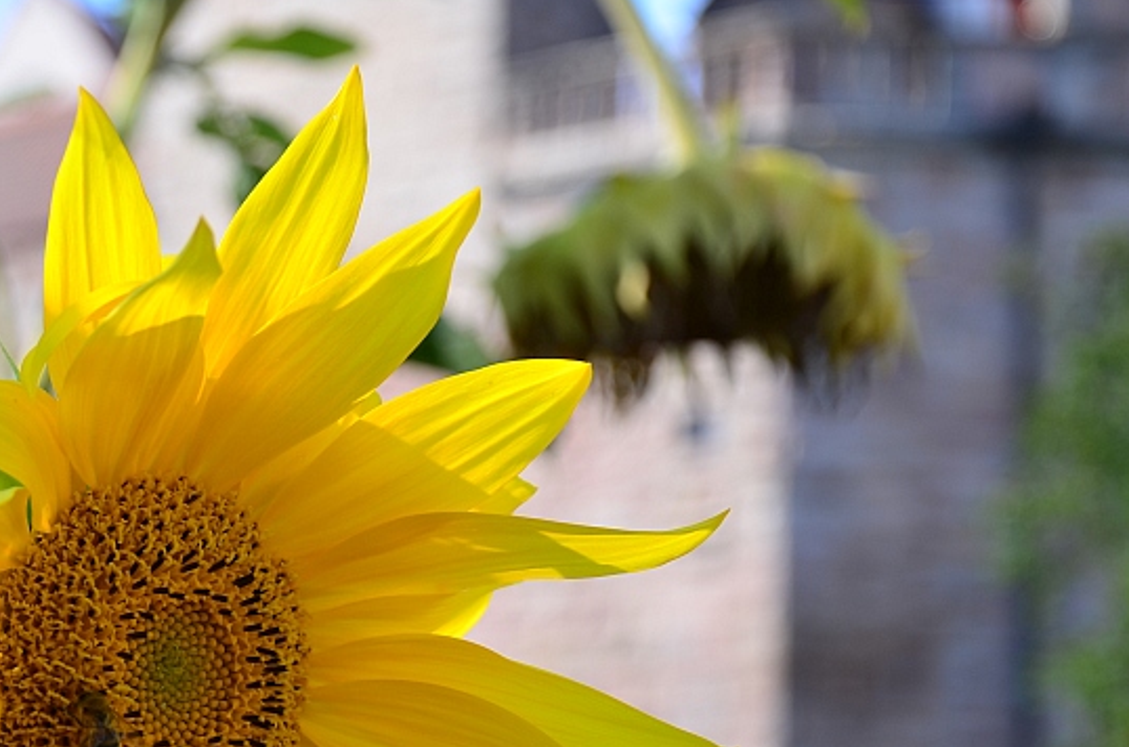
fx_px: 3661
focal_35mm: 117
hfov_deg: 17.3
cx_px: 153
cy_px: 688
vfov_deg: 11.6
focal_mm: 42
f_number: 5
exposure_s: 1/160
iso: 100
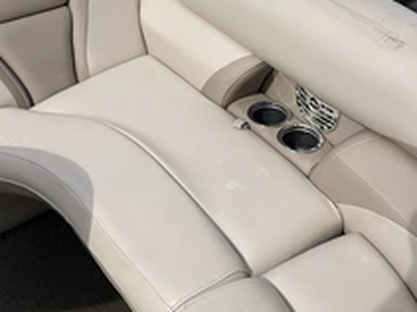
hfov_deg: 35.0
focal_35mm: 55
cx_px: 215
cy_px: 79
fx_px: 662
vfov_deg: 26.2
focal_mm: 3
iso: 25
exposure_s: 1/2227
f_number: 1.8
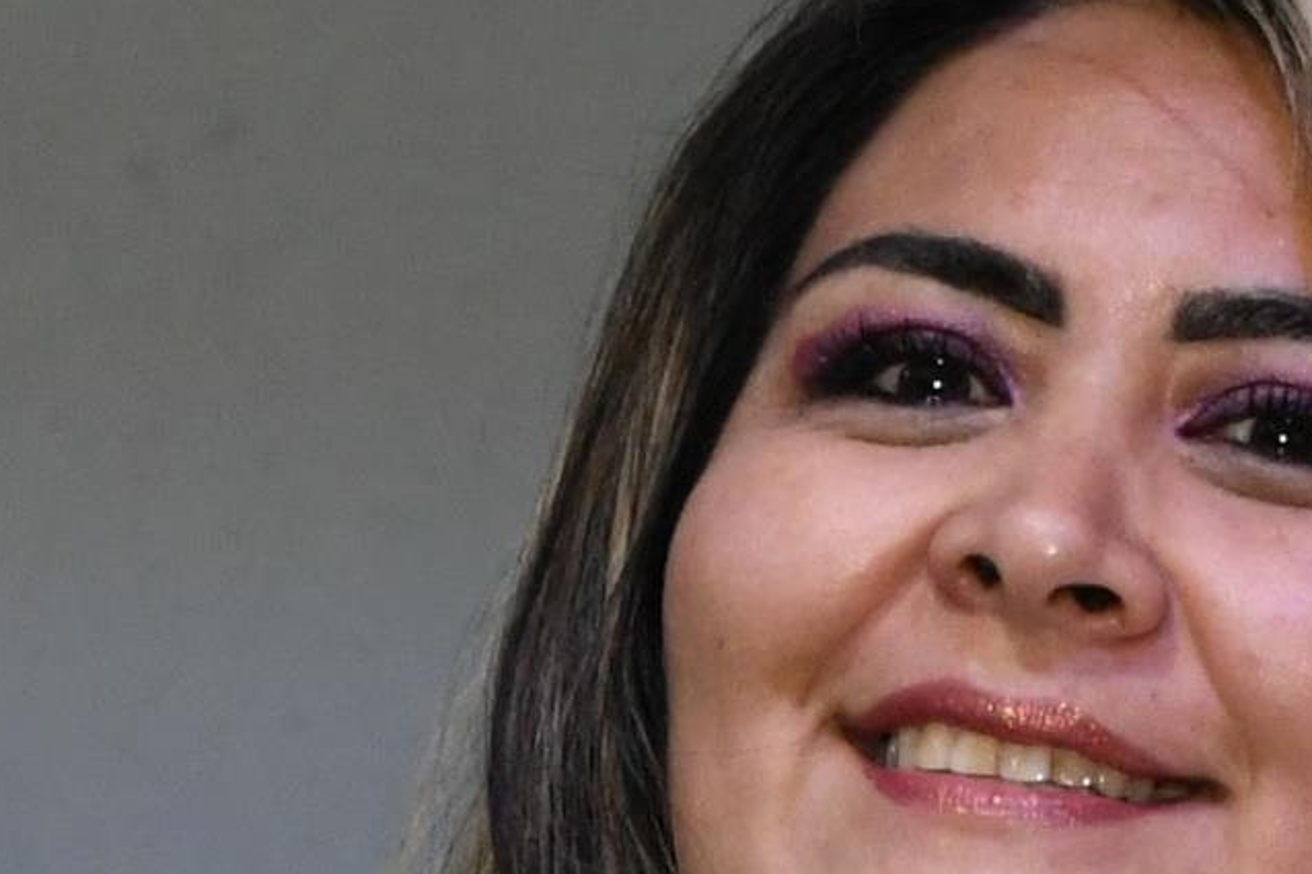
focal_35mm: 334
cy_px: 2196
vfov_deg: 4.0
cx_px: -142
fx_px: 12169
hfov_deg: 6.1
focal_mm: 34
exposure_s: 1/160
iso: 1600
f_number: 4.2
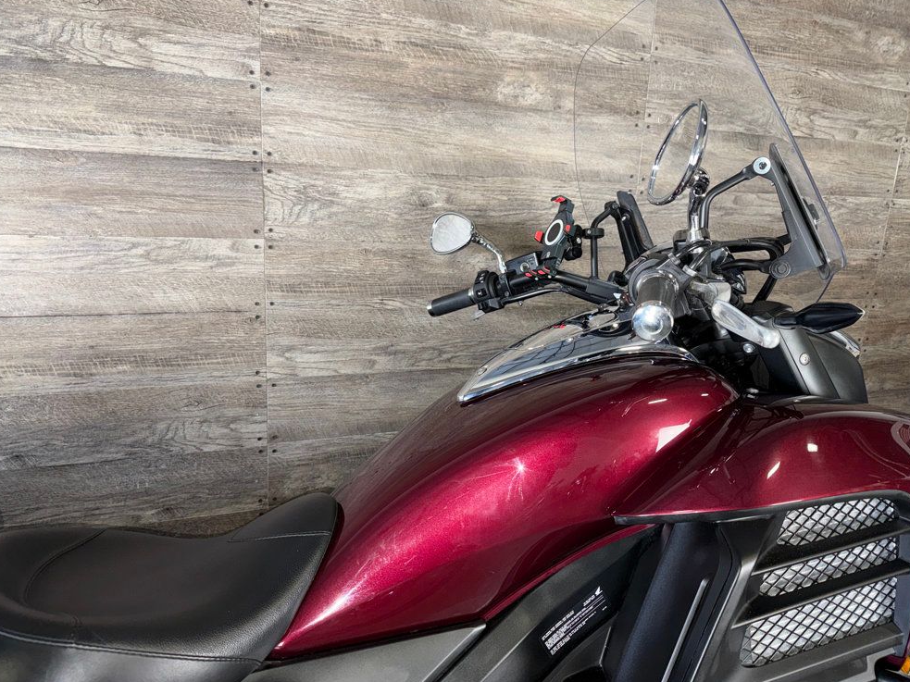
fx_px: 657
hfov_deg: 69.4
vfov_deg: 54.9
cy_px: 344
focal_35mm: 25
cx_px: 448
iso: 64
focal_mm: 6.76
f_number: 1.78
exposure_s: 1/30
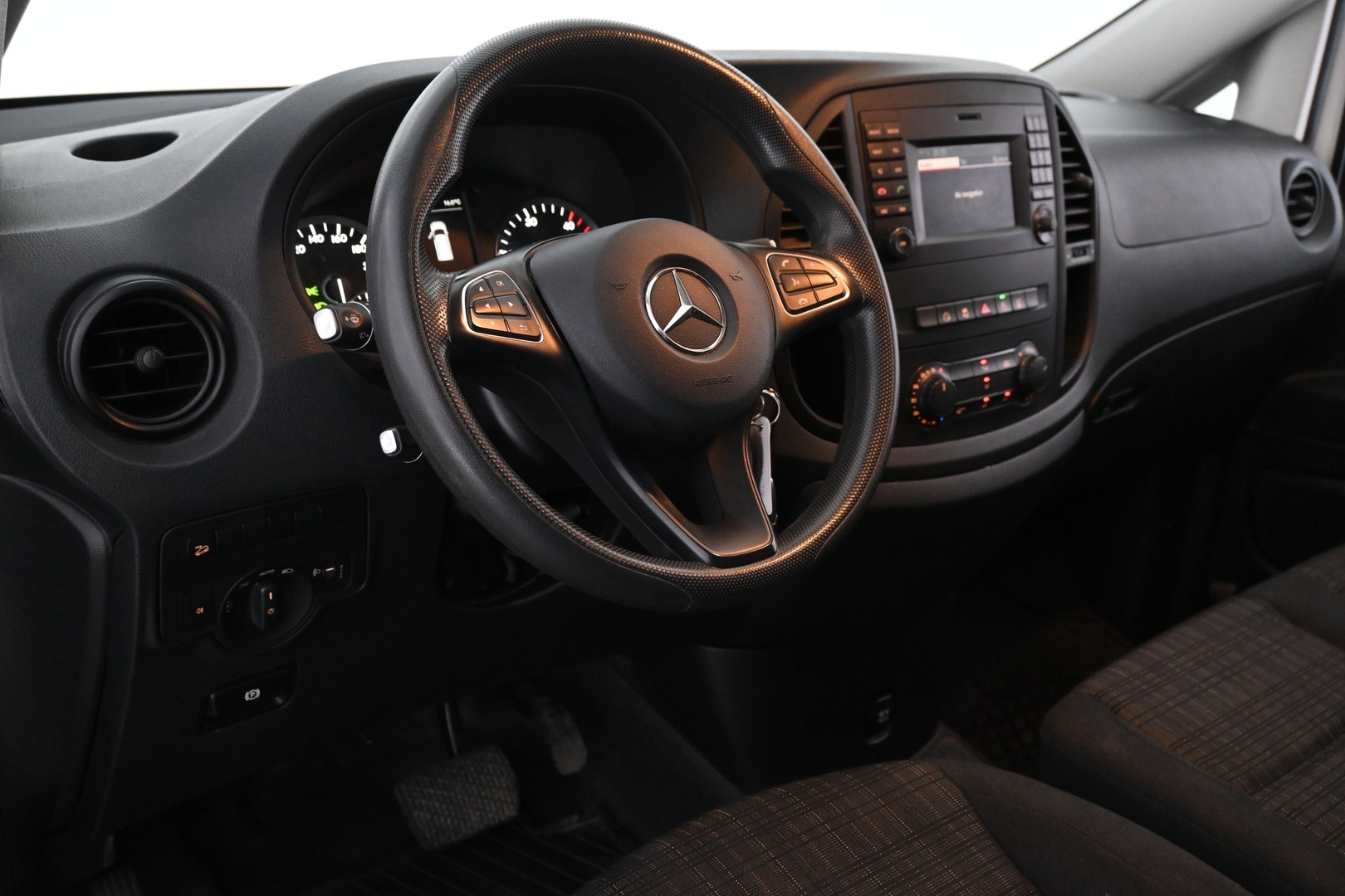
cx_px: 672
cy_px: 448
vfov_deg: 39.1
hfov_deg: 56.1
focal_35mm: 34
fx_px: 1261
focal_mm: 22.5
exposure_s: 1/40
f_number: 4
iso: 2800
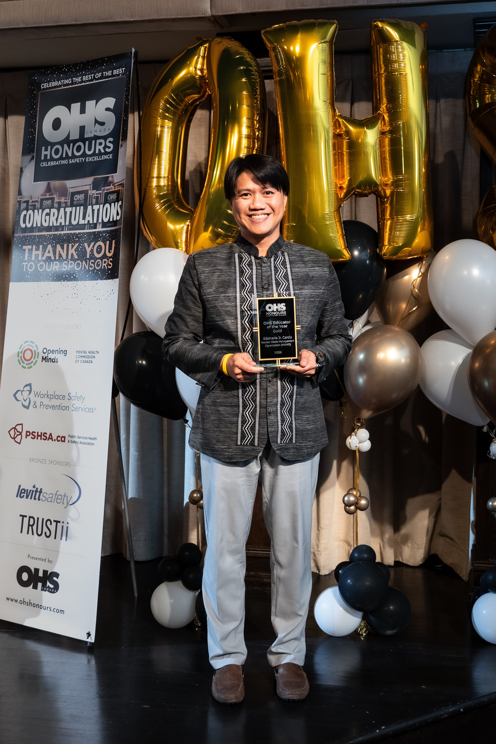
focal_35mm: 49
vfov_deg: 40.4
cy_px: 354
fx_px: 1012
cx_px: 263
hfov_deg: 27.5
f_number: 2.8
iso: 1600
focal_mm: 27.4
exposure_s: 1/200
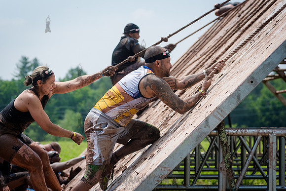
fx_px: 636
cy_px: 96
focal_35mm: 80
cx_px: 143
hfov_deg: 25.4
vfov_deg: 17.1
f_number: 4
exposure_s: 1/4000
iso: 400
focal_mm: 80
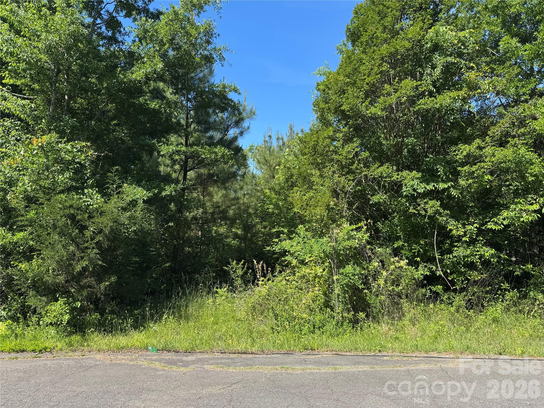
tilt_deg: +4.3
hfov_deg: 71.6
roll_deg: -0.1
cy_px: 204
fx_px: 377
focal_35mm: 24
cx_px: 272
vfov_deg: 56.8
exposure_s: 1/1767
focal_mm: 6.76
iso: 80
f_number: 1.78
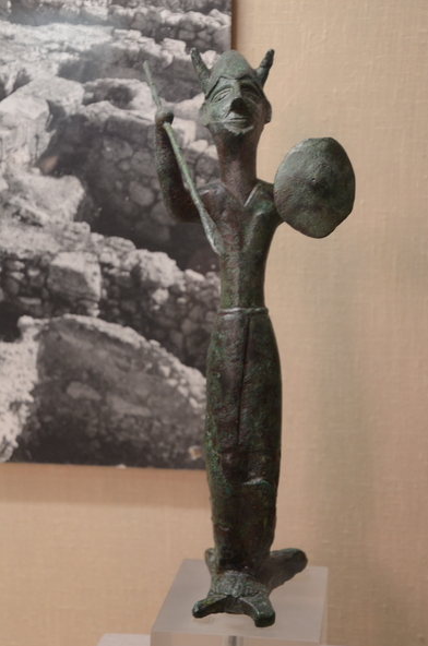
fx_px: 1326
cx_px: 239
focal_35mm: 74
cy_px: 326
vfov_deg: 27.4
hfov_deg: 18.3
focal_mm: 44
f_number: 4.8
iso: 1000
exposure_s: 1/30
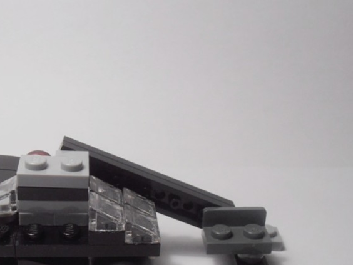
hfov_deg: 32.3
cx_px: 104
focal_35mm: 59
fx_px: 602
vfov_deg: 24.4
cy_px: 210
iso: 80
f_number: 3.9
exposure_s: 1/60
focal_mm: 6.61
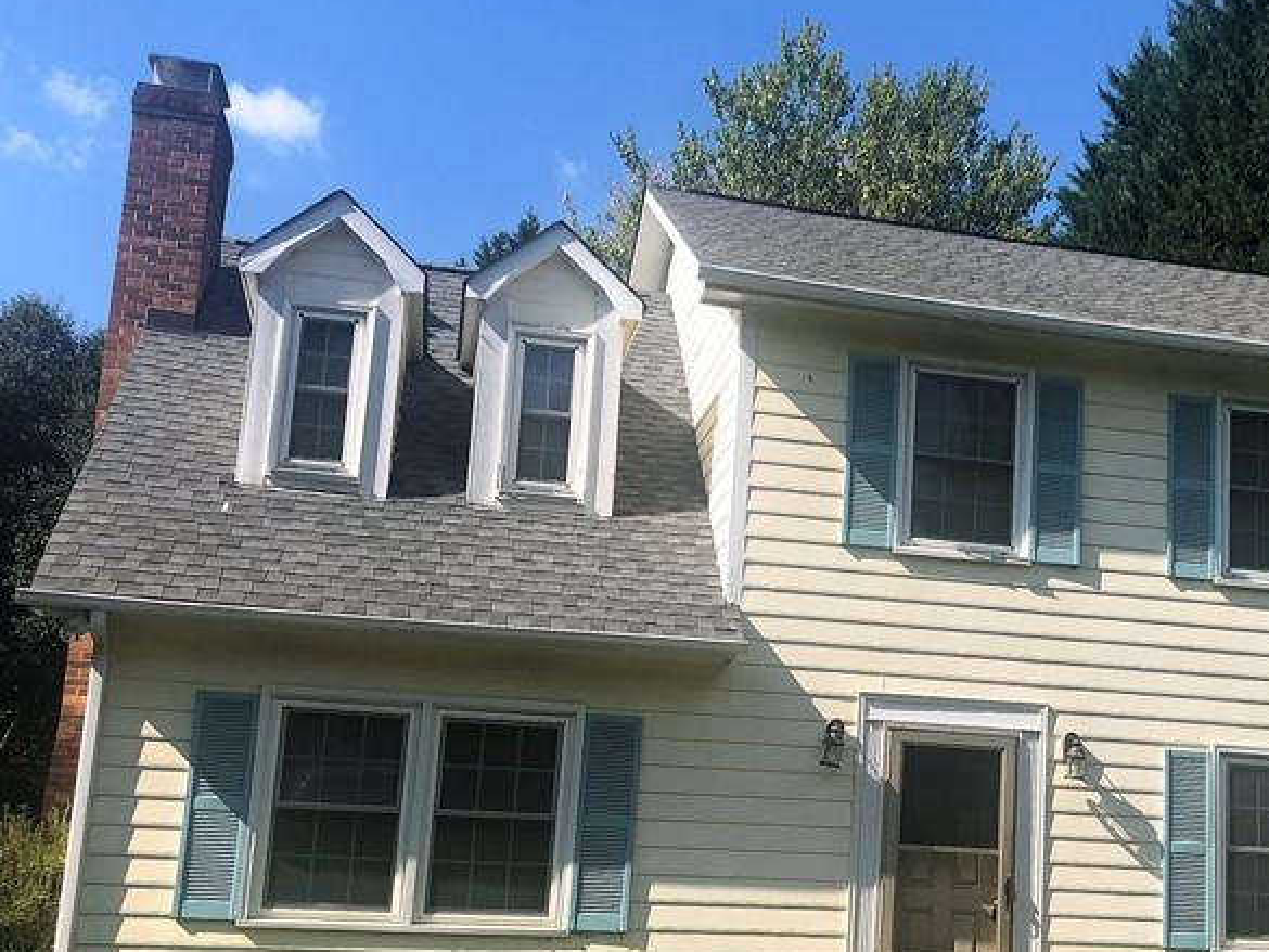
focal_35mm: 49
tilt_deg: +9.4
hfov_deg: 37.9
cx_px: 954
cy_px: 599
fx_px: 1797
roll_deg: -1.4
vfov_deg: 29.6
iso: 20
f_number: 1.8
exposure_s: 1/1412
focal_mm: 3.99
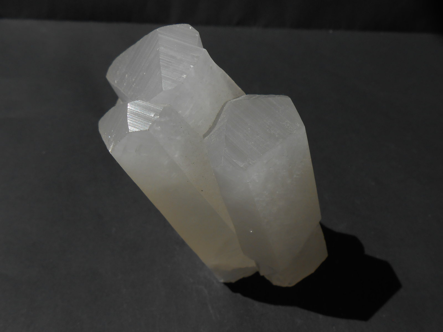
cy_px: 166
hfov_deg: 67.3
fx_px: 333
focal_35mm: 26
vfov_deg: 53.1
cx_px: 222
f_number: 11.5
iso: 100
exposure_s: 1/250
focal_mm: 4.6
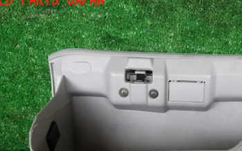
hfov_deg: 36.5
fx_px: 356
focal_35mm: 54
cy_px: 146
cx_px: 185
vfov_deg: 23.2
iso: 200
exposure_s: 1/30
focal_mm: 5.4
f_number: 2.3
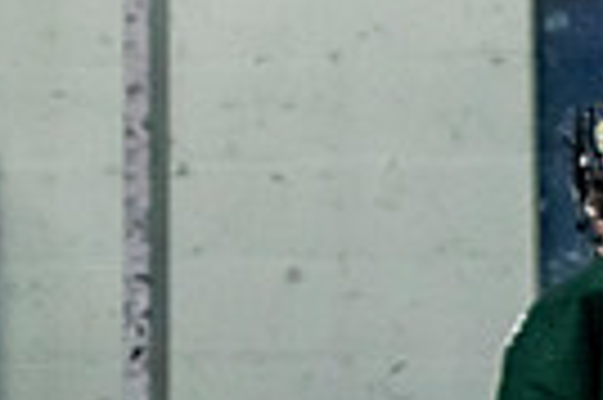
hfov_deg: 2.5
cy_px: 729
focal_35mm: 815
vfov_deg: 1.7
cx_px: 1551
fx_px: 13635
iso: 2000
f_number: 3.2
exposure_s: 1/640
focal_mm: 112
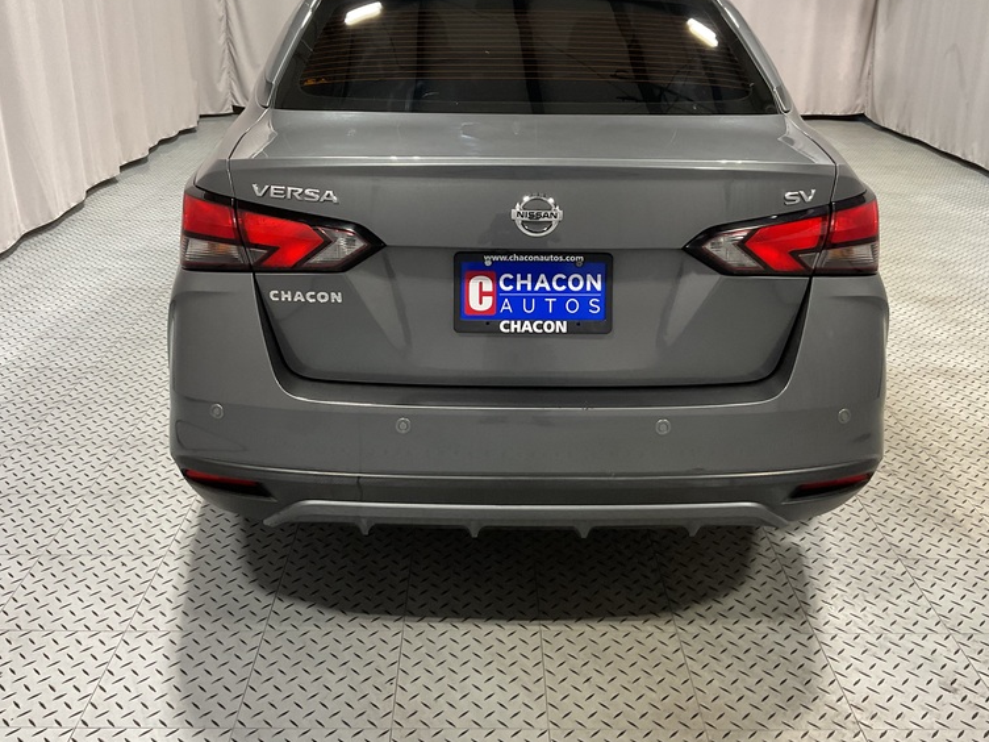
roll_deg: -2.3
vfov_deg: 38.5
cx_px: 492
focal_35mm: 37
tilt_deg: -17.4
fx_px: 1057
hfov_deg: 50.1
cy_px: 285
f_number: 1.8
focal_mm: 3
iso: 80
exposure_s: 1/60
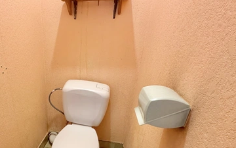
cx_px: 74
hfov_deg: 76.4
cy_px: 99
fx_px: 141
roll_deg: -1.1
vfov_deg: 53.9
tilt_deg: -23.9
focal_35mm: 22
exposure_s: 1/50
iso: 200
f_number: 2.2
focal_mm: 2.22
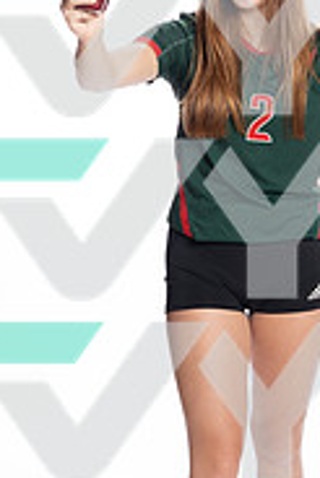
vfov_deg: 16.8
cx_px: 336
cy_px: 221
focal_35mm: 122
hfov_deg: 11.1
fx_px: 1623
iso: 400
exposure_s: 1/250
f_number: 8
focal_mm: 50
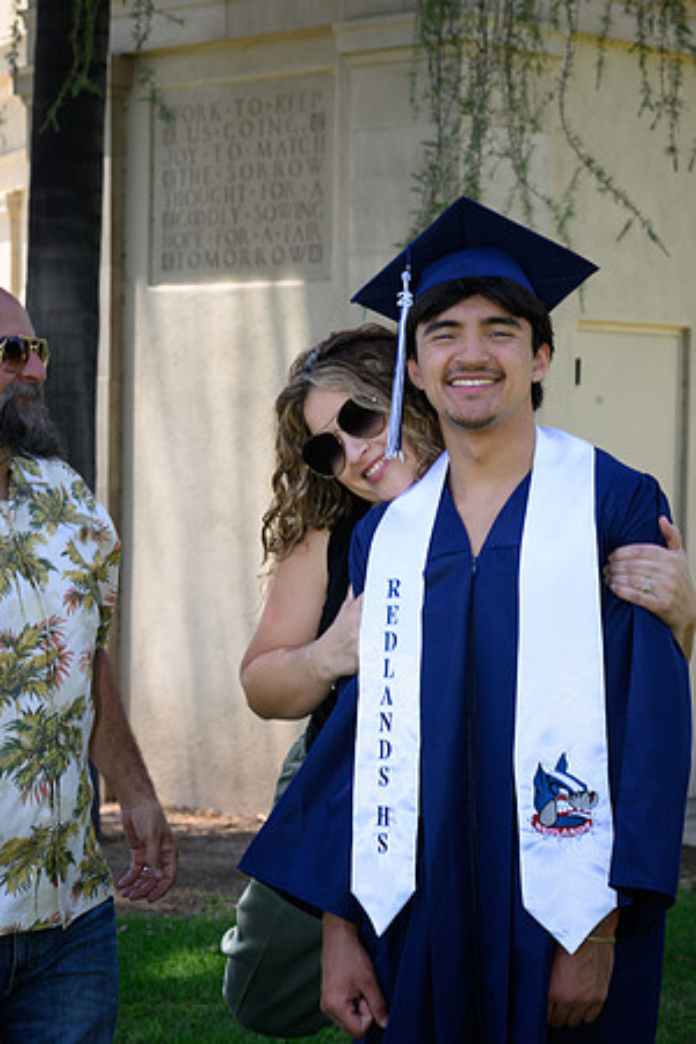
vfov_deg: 23.9
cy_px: 522
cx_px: 348
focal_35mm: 85
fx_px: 2465
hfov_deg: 16.1
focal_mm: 85
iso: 100
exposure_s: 1/125
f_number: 10
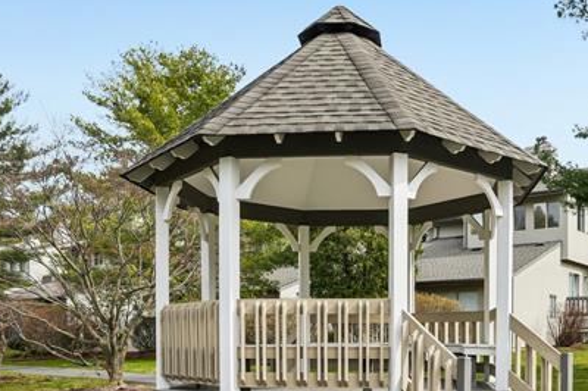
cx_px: 376
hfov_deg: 46.9
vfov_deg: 31.0
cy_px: 354
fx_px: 669
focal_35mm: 41
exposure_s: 1/160
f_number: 8
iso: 100
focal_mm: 16
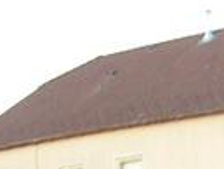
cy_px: 375
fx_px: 1121
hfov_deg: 10.9
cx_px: 365
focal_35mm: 173
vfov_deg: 8.1
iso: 50
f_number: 2.8
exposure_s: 1/30
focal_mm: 5.8
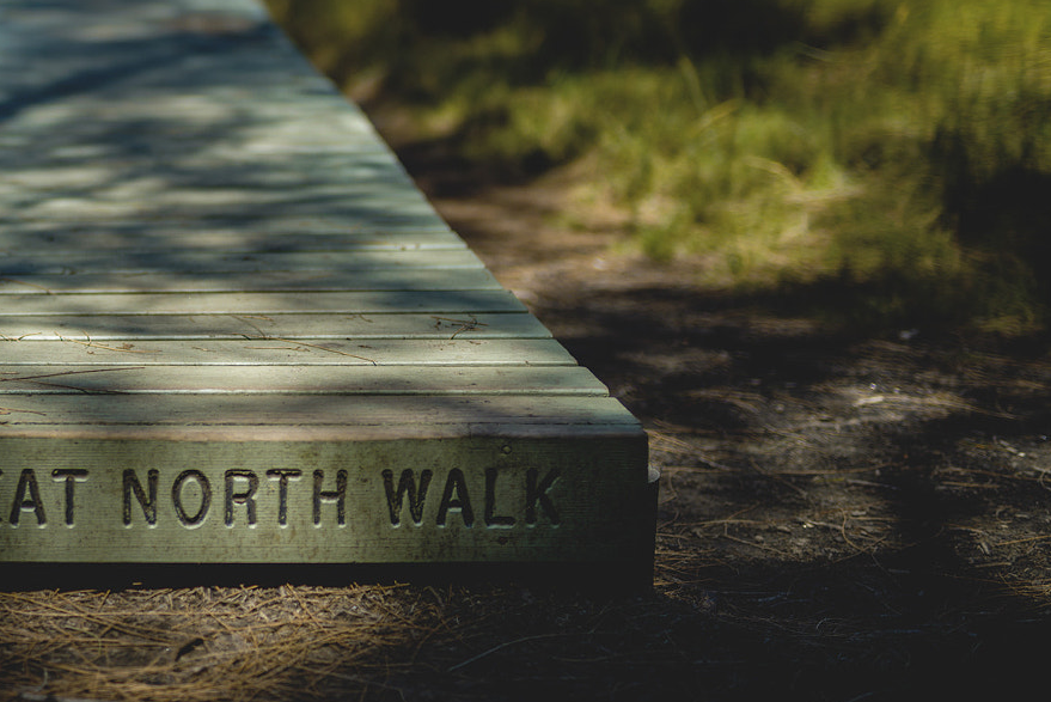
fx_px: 2658
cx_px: 117
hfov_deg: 21.9
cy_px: 86
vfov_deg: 14.9
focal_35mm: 91
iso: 100
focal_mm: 50
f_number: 1.4
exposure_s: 1/3200
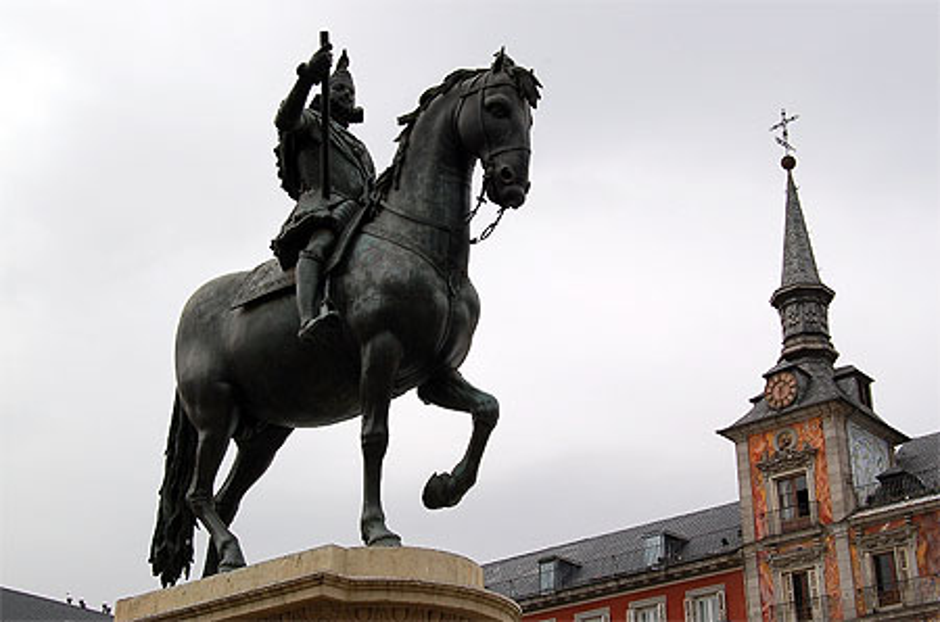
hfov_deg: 37.9
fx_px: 1368
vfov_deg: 25.6
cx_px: 470
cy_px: 311
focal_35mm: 52
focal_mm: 35
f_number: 11
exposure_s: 1/400
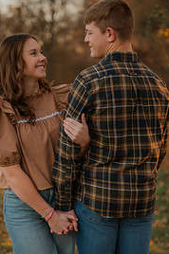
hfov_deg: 16.2
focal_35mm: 84
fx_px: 593
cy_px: 164
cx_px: 65
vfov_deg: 24.1
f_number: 1.8
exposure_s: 1/125
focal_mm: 50
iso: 100
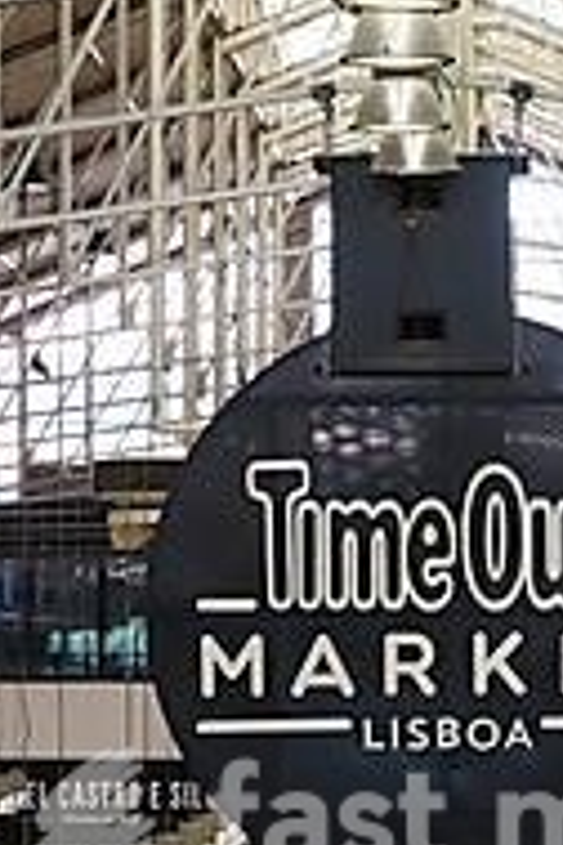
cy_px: 809
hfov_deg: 6.5
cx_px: 451
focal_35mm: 210
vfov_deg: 9.7
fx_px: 4926
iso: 1800
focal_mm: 44
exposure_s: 1/60
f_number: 7.1
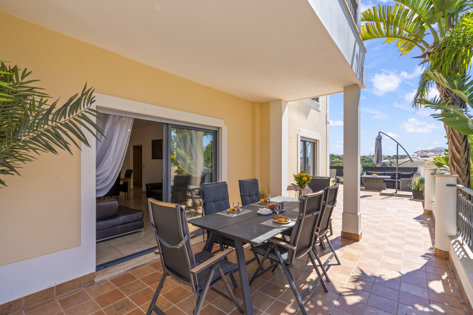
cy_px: 158
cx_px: 236
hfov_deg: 96.7
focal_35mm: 16
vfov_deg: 73.7
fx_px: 210
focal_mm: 16
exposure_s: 1/40
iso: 125
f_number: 9
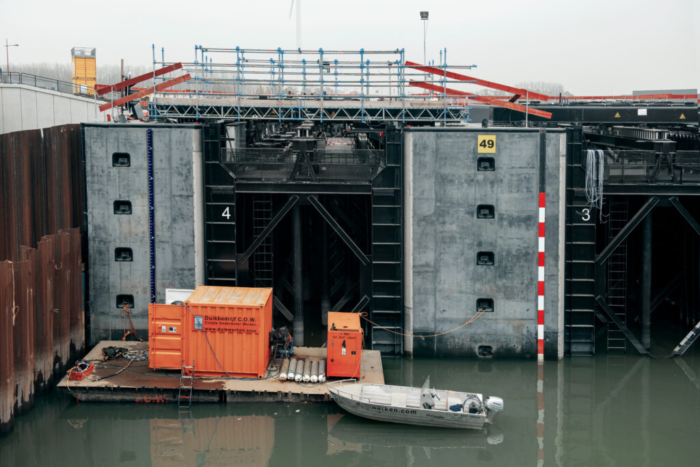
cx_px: 350
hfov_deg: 48.5
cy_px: 234
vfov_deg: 33.4
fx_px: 778
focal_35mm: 40
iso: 80
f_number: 5.6
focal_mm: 40
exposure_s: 1/30
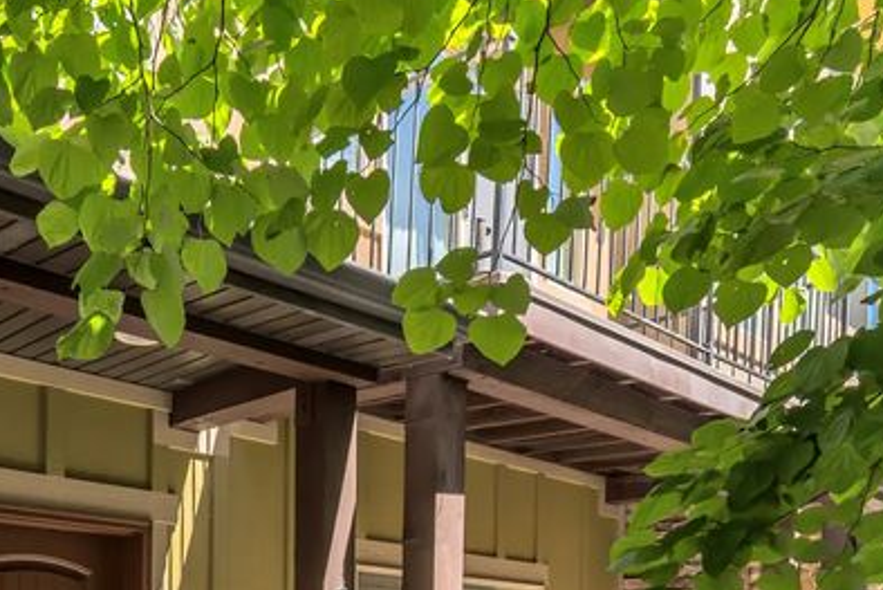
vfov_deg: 30.4
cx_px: 233
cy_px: 658
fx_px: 957
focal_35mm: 39
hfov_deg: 47.9
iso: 100
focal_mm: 10
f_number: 4.5
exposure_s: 1/160
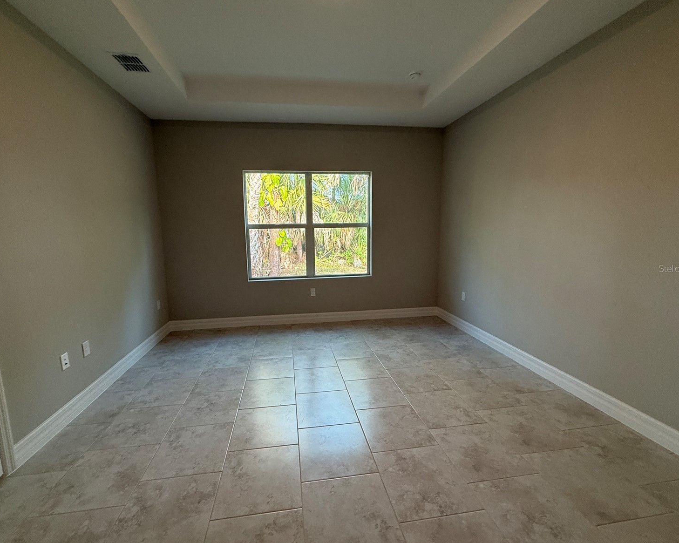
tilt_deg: -7.5
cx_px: 330
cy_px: 268
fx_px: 301
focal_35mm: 15
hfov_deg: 96.8
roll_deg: +2.8
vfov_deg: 84.0
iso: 250
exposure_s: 1/120
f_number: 2.2
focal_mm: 2.22
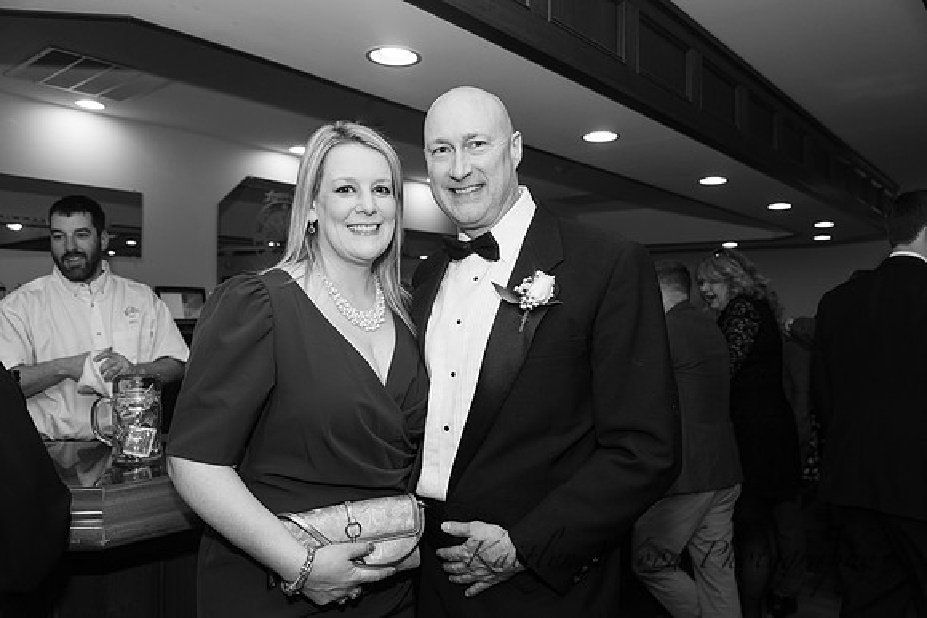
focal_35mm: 28
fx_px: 721
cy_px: 309
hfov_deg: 65.5
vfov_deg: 46.4
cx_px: 464
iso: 800
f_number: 4
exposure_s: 1/200
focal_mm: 28
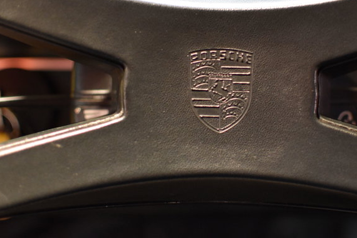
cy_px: 93
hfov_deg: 28.5
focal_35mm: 71
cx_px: 228
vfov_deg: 19.2
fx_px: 701
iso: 2000
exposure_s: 1/60
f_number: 1.8
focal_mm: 35
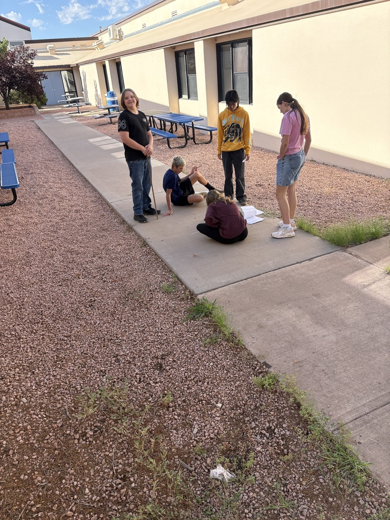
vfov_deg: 67.3
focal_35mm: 26
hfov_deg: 53.1
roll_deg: +4.7
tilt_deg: -26.3
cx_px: 195
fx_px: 391
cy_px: 260
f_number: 1.6
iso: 64
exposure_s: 1/1550
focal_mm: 5.96
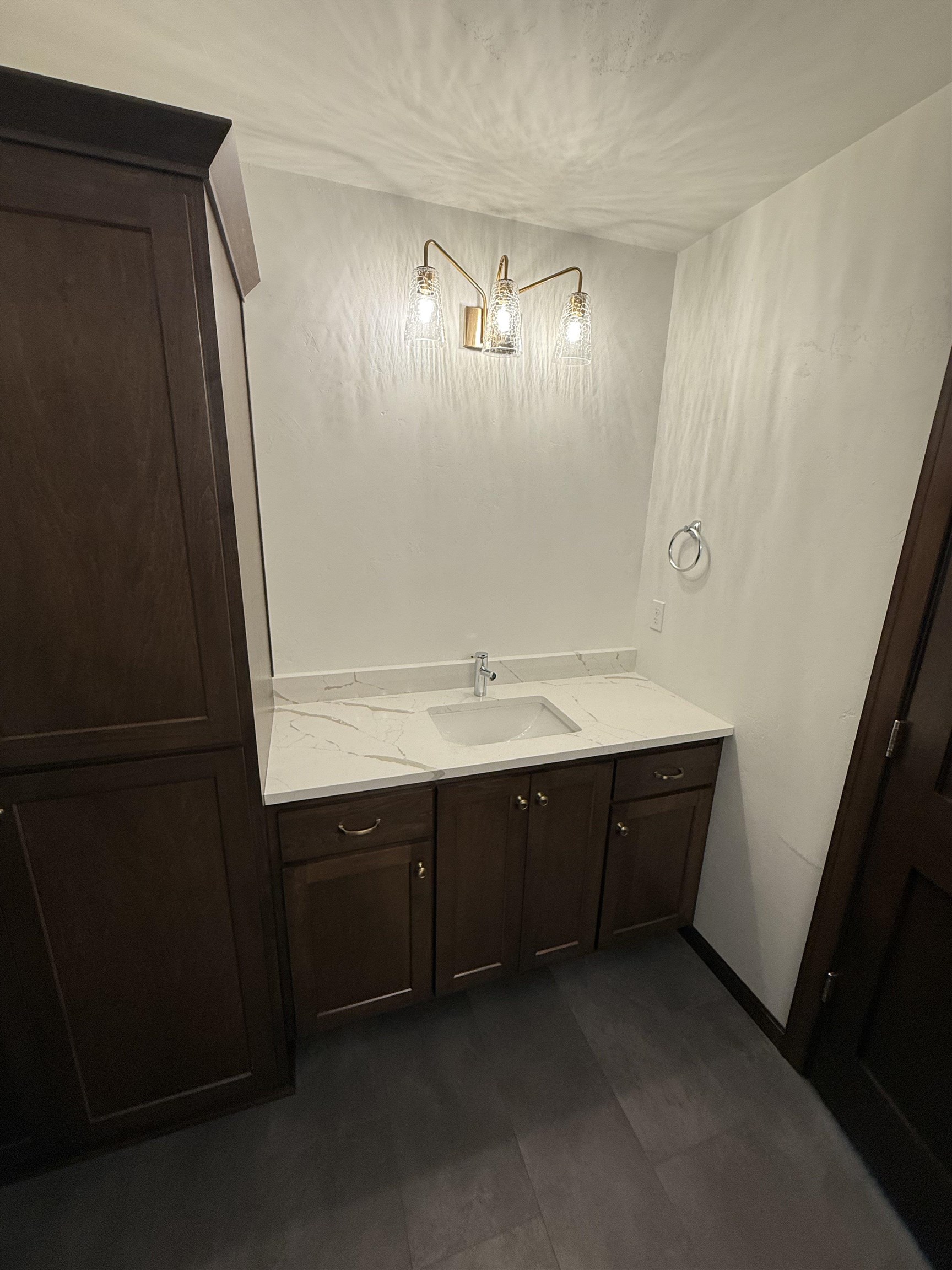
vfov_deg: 102.1
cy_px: 635
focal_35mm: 14
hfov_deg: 85.7
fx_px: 513
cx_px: 476
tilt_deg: -12.8
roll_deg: -1.7
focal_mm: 2.22
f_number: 2.2
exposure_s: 1/120
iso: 100
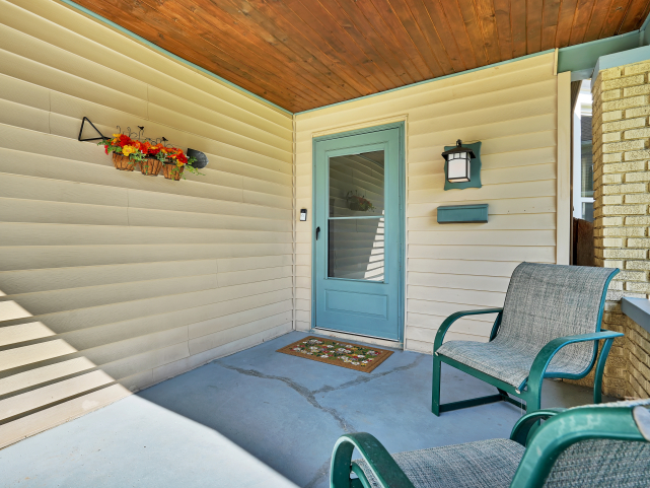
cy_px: 236
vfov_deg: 71.6
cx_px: 292
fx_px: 338
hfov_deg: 87.5
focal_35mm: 18
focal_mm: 16
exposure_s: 1/60
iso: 100
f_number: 8
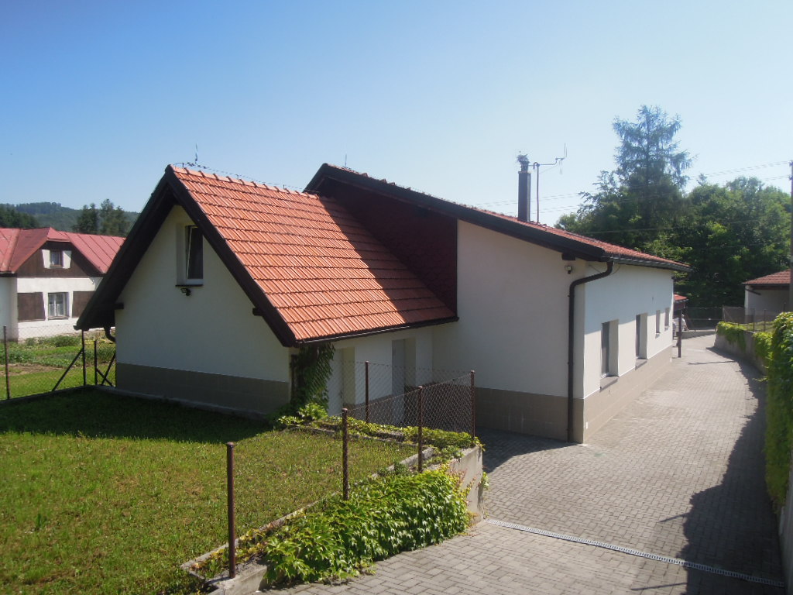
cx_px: 396
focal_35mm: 24
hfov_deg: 71.6
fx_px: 550
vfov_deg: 56.8
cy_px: 298
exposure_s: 1/1600
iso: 160
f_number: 3.5
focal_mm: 4.3
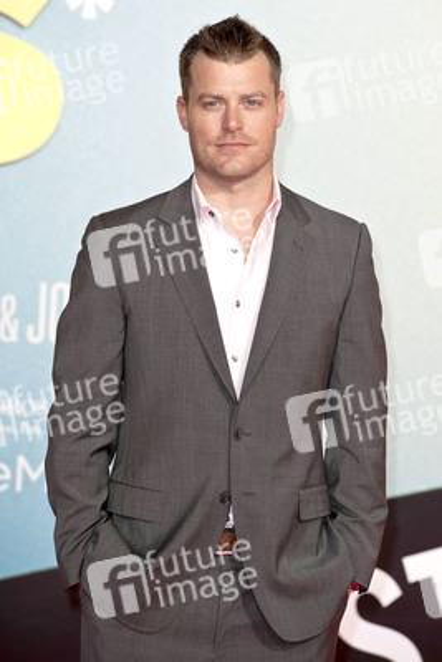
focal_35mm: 135
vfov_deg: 15.2
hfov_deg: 10.2
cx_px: 221
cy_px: 331
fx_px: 2484
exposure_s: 1/250
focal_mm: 135
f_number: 5.6
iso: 1000
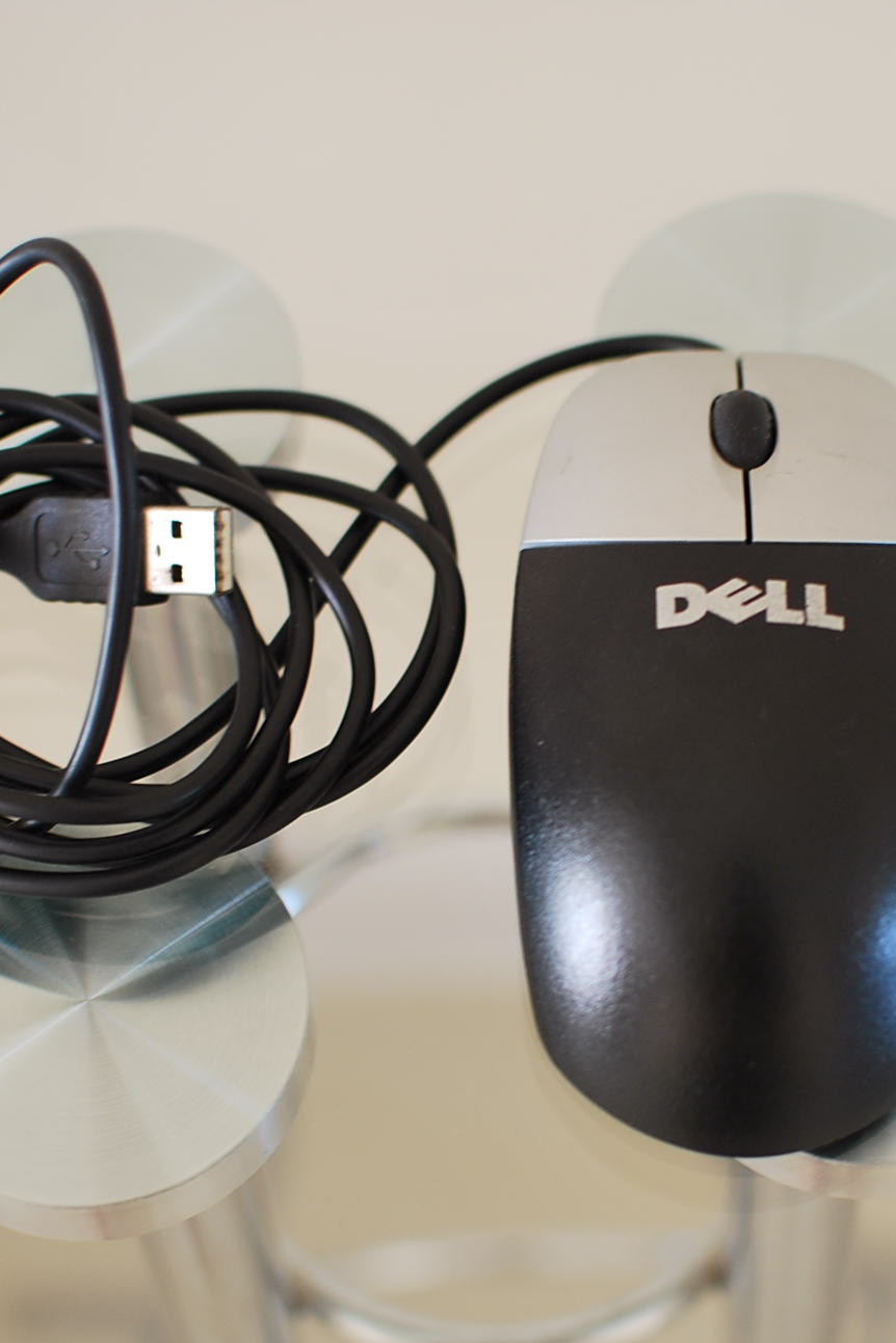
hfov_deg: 17.3
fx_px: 2938
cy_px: 672
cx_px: 565
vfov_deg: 25.7
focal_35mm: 79
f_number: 2.8
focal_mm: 35
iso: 200
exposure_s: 1/30
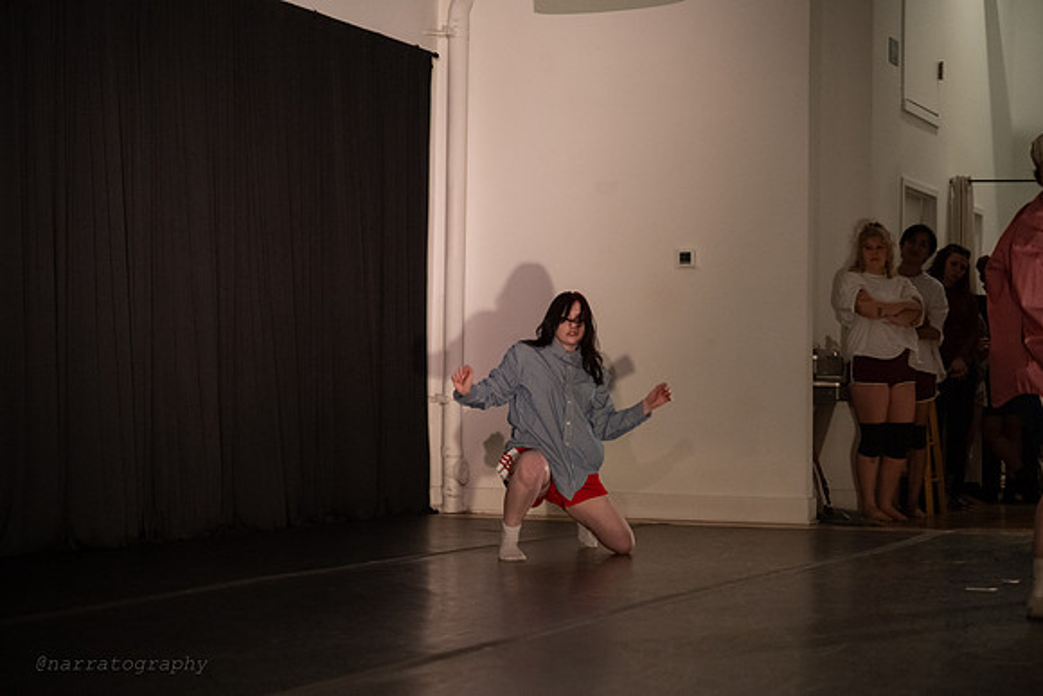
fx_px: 2173
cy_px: 348
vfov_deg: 18.2
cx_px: 522
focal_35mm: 75
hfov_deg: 27.0
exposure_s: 1/250
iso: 3200
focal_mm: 75
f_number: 2.8
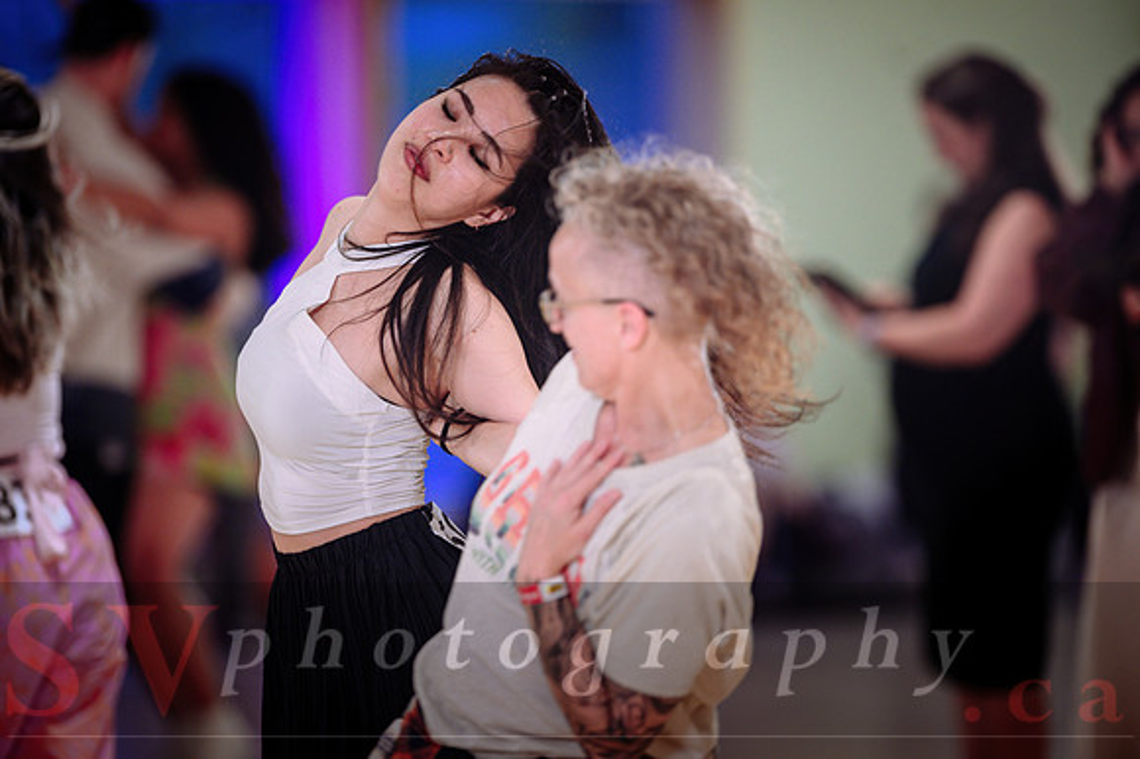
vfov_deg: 6.9
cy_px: 380
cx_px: 570
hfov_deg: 10.3
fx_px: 6331
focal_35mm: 200
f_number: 2
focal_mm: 200
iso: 1000
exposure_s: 1/250
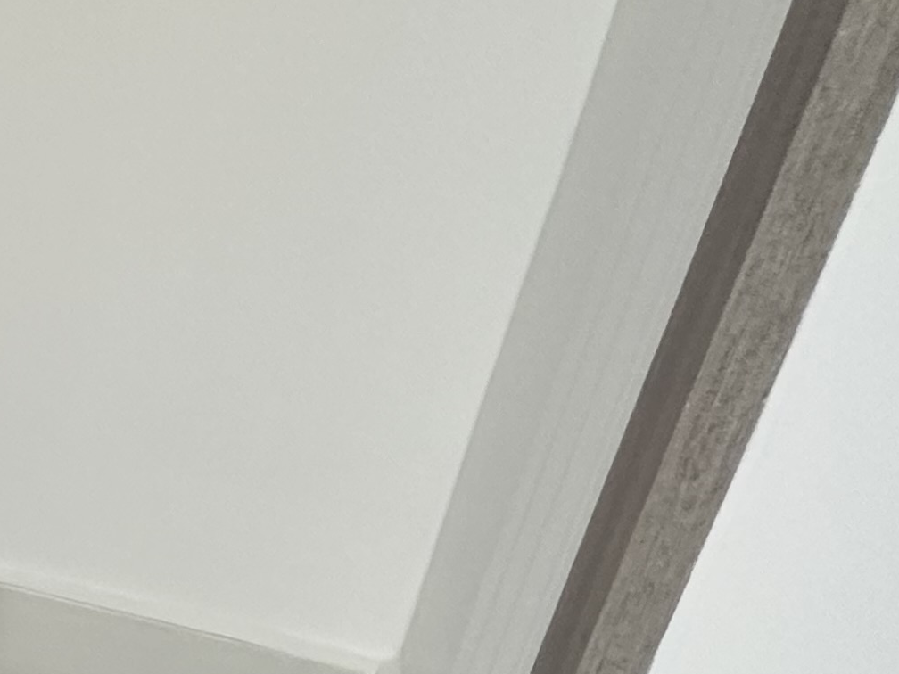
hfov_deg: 25.2
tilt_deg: -26.5
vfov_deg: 25.5
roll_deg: -1.3
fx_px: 1454
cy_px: 566
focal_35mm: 56
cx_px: -482
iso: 320
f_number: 2.2
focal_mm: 2.22
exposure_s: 1/98
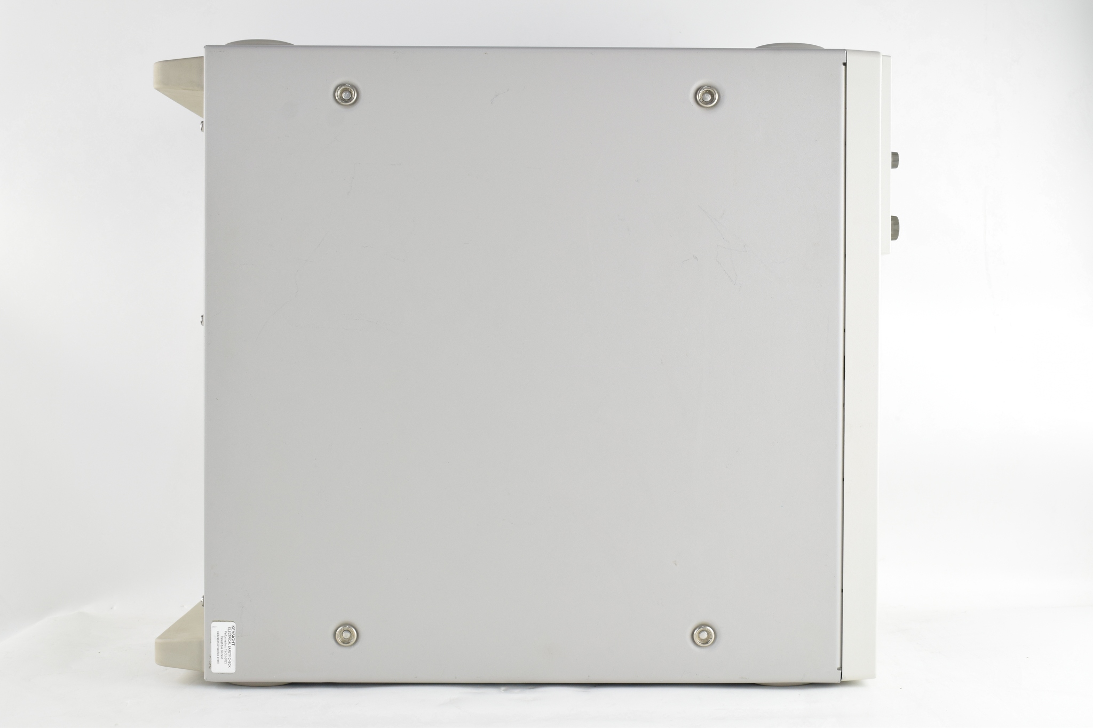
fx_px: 1548
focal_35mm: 51
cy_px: 364
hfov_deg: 38.9
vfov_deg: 26.5
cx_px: 546
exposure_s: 1/25
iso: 400
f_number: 10
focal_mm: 34
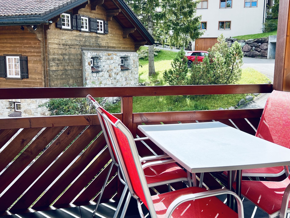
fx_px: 218
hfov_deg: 67.3
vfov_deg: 53.1
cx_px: 145
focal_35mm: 26
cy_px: 109
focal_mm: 5.7
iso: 50
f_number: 1.5
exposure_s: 1/1183
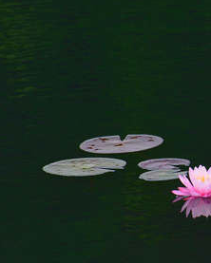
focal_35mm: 780
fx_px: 6082
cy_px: 111
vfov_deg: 2.5
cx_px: 242
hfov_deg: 2.0
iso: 400
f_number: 9
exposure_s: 1/800
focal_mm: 300
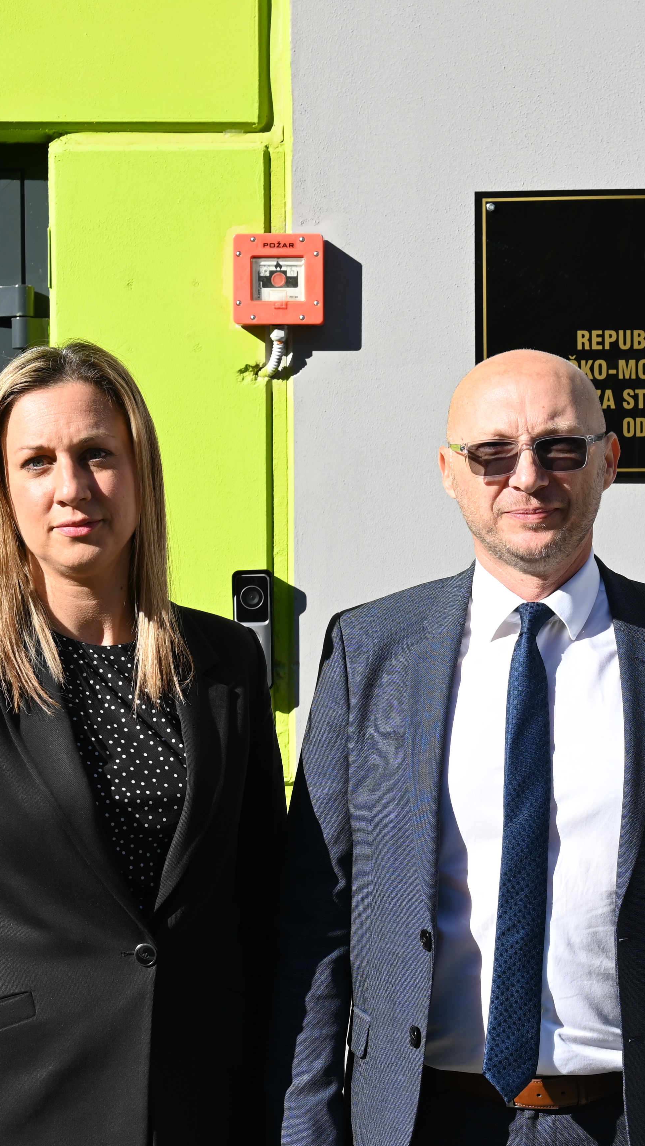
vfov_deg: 25.3
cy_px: 621
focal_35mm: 84
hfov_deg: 14.3
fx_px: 2554
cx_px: 487
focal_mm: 46
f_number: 6.3
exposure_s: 1/320
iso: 100
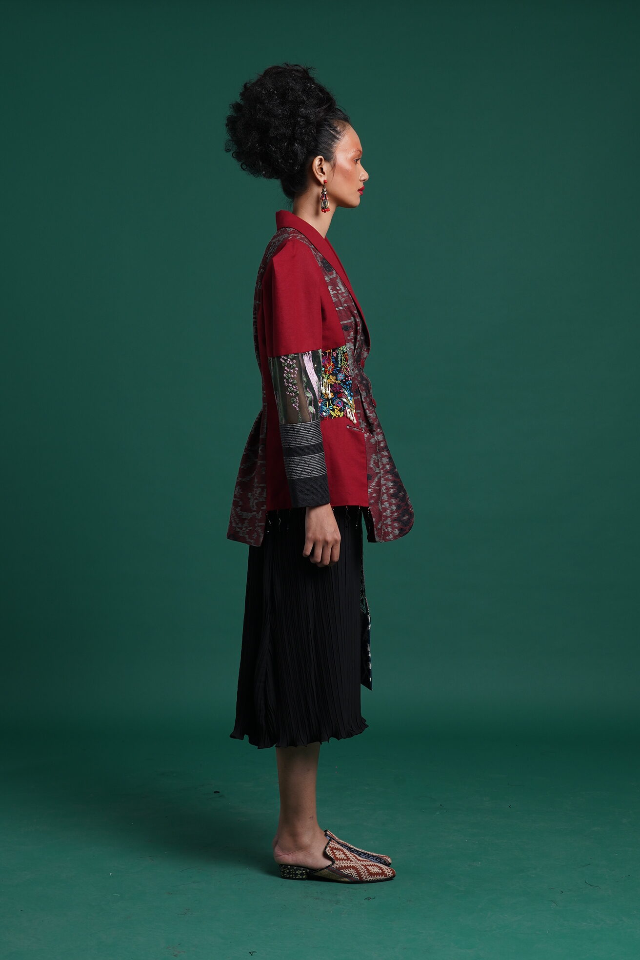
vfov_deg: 30.5
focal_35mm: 66
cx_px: 320
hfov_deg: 20.6
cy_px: 480
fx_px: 1760
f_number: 10
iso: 200
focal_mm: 44
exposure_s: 1/125
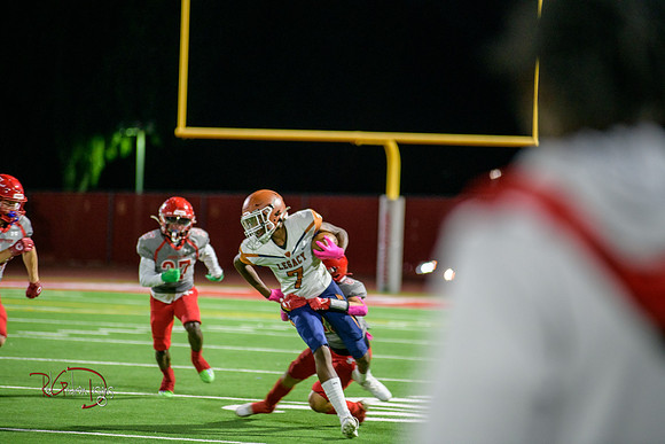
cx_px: 332
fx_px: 3695
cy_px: 222
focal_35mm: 200
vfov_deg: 6.9
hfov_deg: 10.3
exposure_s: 1/250
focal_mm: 200
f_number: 2.8
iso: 1600
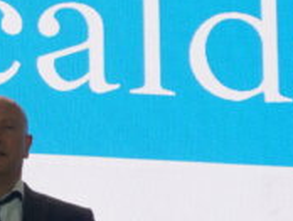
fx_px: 2242
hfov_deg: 6.7
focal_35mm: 265
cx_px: -598
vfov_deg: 5.6
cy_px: 212
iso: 100
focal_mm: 25
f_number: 7.1
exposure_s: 1/40
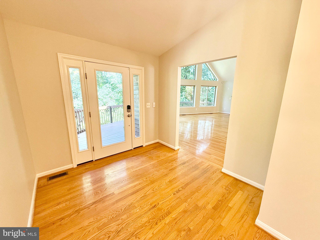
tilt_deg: -11.6
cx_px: 160
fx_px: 129
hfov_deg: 102.1
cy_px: 120
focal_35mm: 14
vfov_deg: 85.7
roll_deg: -0.5
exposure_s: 1/120
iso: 250
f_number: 2.2
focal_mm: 2.22
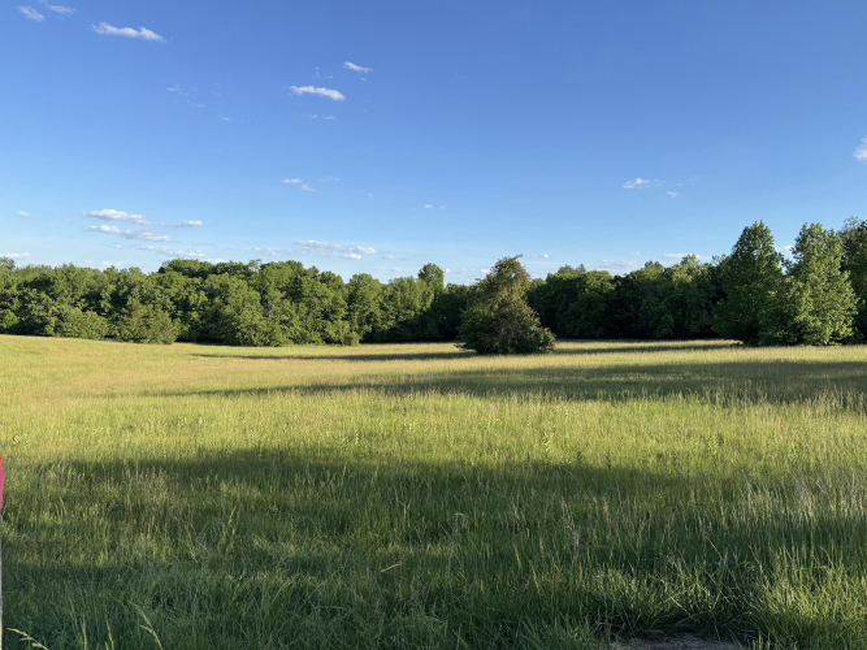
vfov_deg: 56.8
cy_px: 325
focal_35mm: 24
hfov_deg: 71.6
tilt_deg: -3.3
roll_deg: -2.9
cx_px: 434
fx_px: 601
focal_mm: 6.76
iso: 80
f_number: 1.78
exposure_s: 1/3247
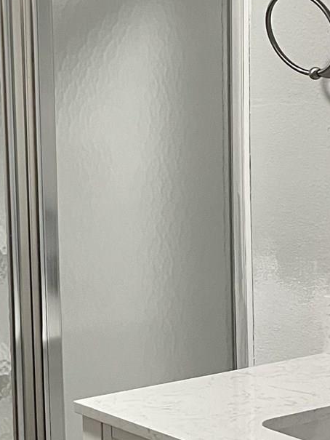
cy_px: 198
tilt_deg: -5.4
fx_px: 1258
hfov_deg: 14.6
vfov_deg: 19.8
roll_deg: +2.8
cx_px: -34
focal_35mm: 99
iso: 320
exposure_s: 1/60
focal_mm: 5.7
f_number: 1.5
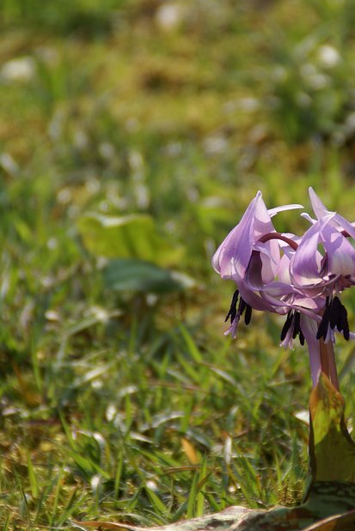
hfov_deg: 2.8
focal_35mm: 497
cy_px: 272
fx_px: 7347
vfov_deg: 4.1
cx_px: 316
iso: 100
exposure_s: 1/320
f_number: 6.3
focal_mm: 200
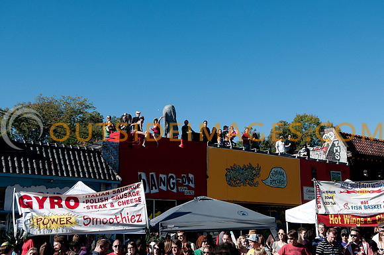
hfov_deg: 42.4
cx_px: 192
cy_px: 128
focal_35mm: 46
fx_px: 495
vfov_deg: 28.9
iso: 200
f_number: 3.5
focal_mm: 31
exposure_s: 1/2500
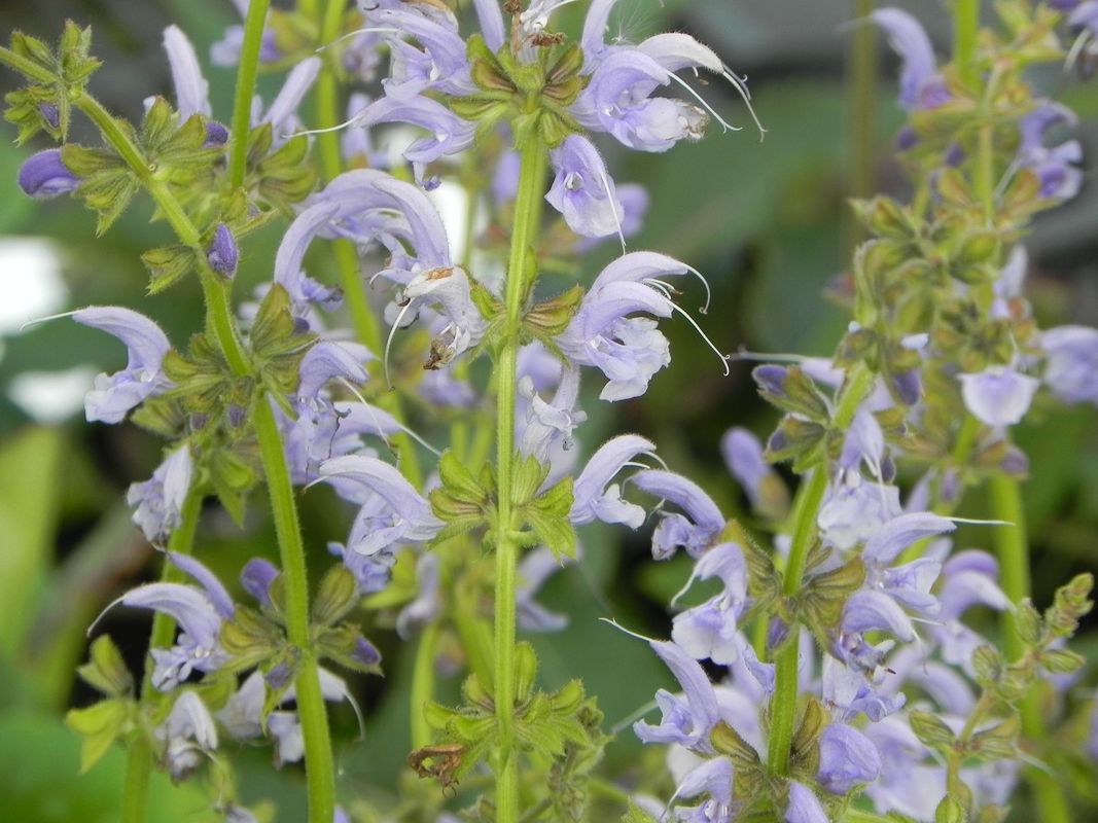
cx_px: 549
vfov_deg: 5.1
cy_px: 412
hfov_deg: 6.8
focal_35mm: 291
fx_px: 9229
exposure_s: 1/250
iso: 160
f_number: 5
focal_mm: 51.8
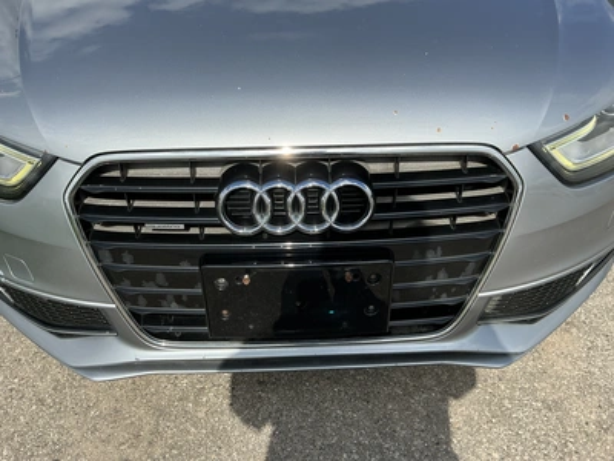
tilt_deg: -34.2
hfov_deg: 63.4
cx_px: 307
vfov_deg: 49.7
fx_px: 497
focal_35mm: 28
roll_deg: -2.5
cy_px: 230
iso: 25
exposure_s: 1/1490
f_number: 1.8
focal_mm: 3
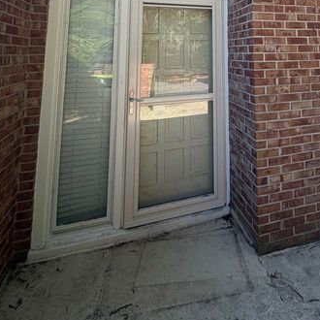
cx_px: 220
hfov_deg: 61.0
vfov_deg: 53.5
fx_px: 261
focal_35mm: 25
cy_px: 22
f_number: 2.2
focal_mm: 2.22
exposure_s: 1/213
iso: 50
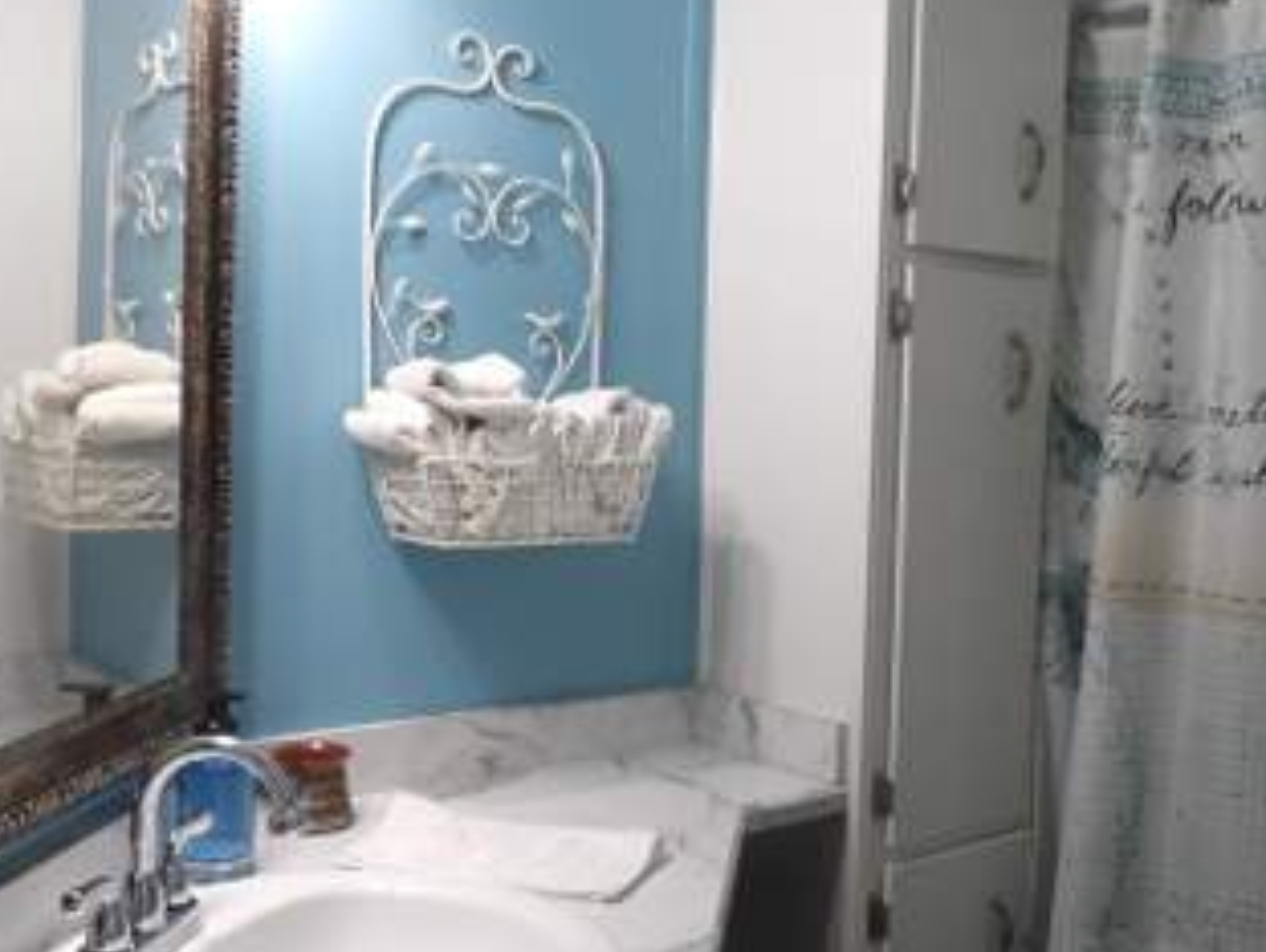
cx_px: 688
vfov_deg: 38.7
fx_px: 1355
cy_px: 484
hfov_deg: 50.0
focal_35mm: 37
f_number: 3.2
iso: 105
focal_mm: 4.3
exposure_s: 1/33
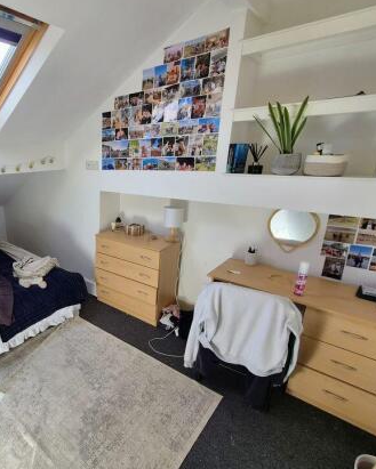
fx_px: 250
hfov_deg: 68.8
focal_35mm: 18
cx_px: 92
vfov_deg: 86.4
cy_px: 234
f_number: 2.2
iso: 50
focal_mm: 2.2
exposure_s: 1/100
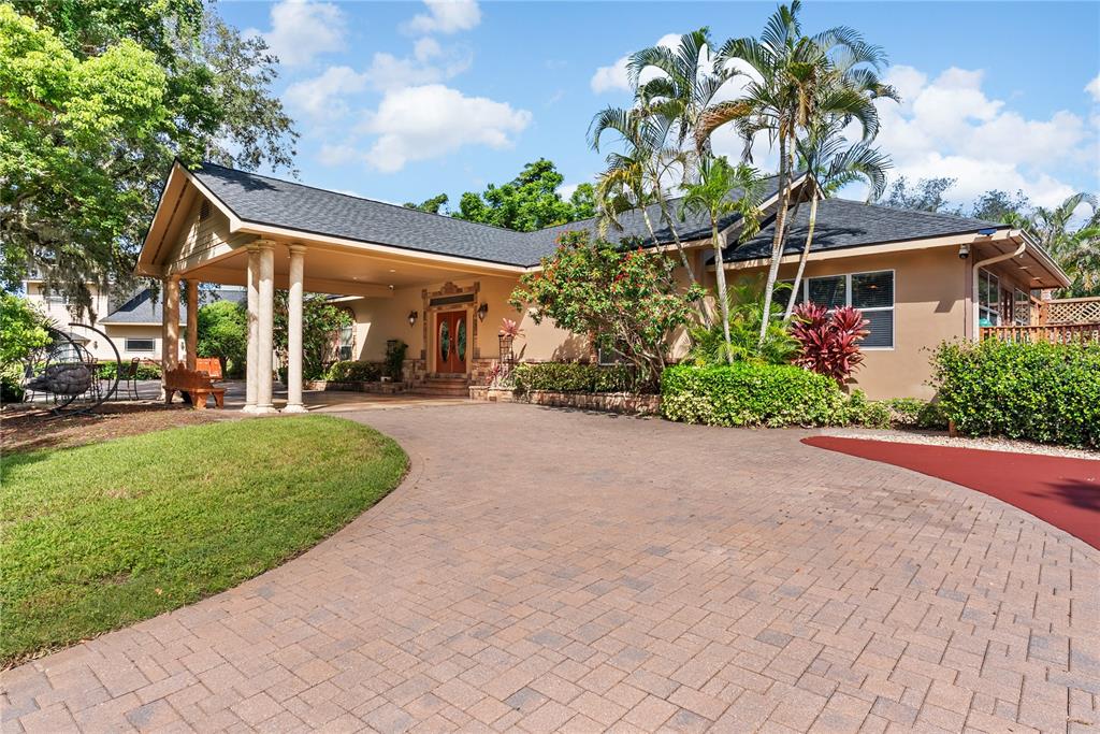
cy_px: 367
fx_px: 581
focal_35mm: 19
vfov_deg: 64.6
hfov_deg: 86.9
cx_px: 550
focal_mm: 19
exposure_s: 1/80
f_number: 8
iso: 100
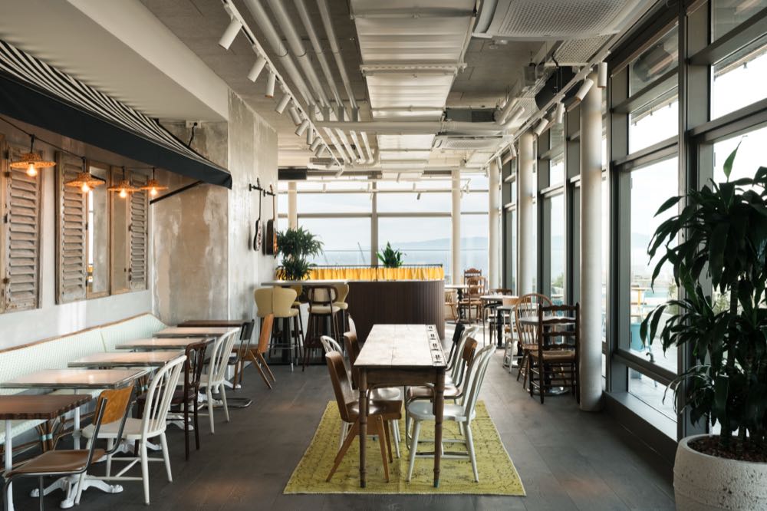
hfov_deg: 55.8
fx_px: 724
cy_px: 256
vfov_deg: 38.9
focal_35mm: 34
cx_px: 384
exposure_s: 1/160
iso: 100
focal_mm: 34
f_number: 11
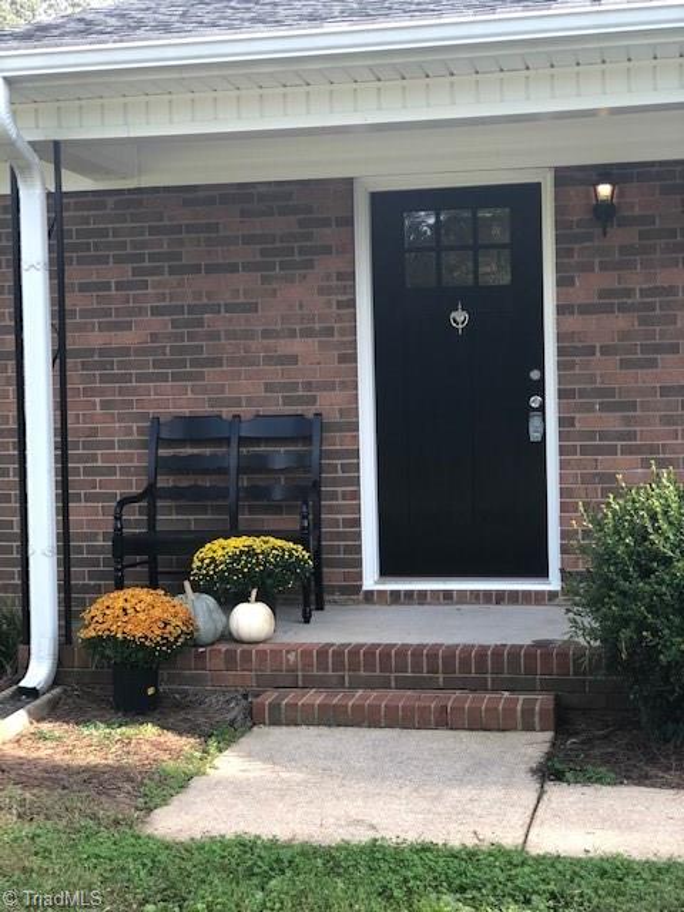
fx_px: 1502
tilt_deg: -2.8
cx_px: 342
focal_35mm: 57
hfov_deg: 25.7
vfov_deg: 33.8
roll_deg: +1.1
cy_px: 456
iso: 32
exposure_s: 1/120
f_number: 2.8
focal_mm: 6.6
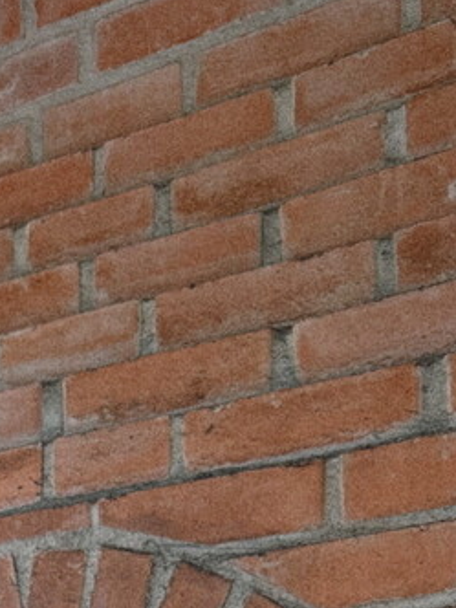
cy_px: 916
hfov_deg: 19.4
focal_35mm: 74
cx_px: 20
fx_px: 1300
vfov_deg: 21.8
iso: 200
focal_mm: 6.76
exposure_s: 1/132
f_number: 1.78
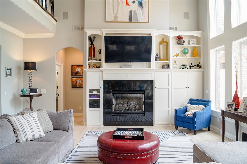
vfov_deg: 47.8
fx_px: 185
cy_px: 82
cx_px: 124
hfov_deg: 67.4
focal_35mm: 27
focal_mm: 18
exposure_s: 1/20
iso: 400
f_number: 7.1
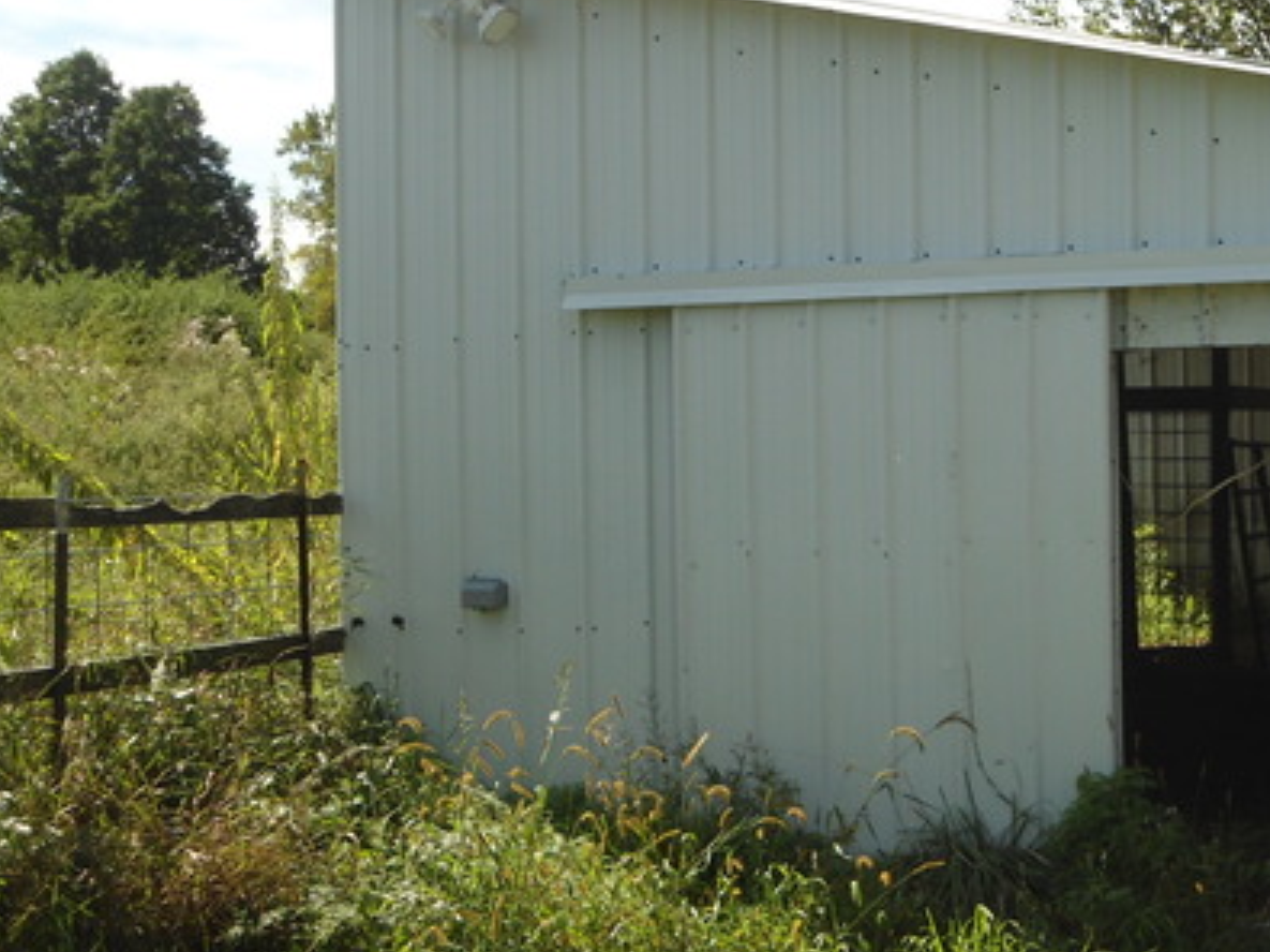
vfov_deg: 24.4
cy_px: 437
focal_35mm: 60
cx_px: 961
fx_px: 2201
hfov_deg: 31.6
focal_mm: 6.7
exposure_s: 1/640
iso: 80
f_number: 3.2
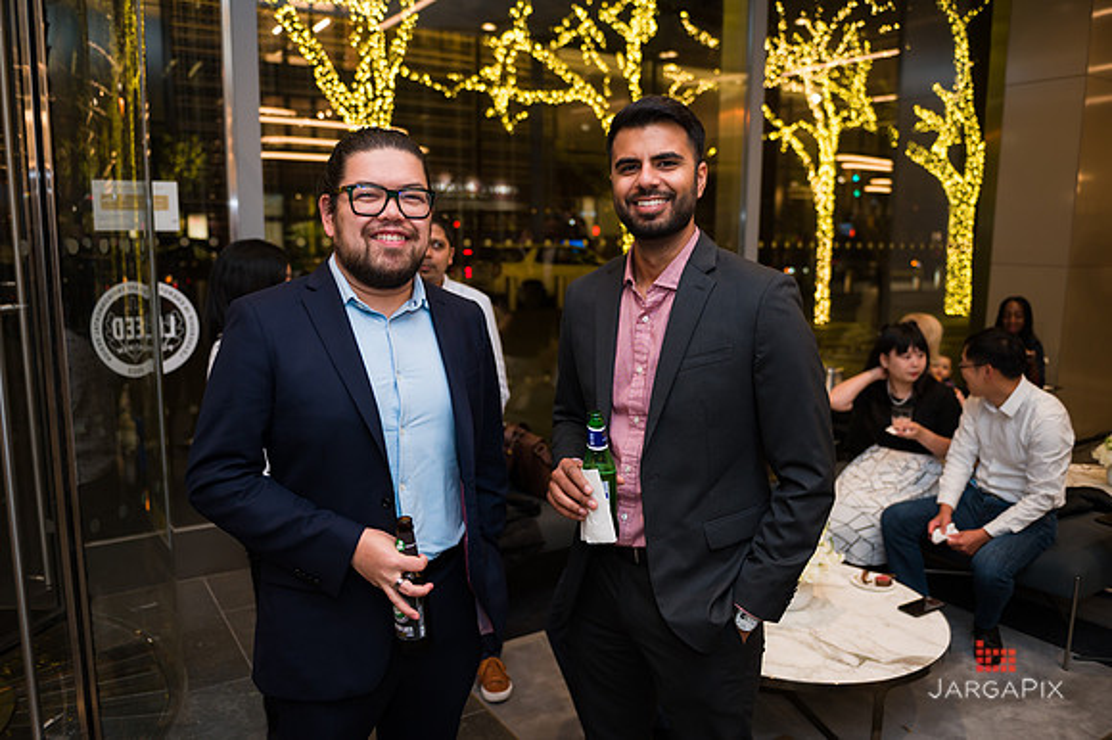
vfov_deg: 46.4
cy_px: 370
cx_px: 556
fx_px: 864
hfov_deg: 65.5
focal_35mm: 28
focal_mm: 28
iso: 400
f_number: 3.2
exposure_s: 1/200
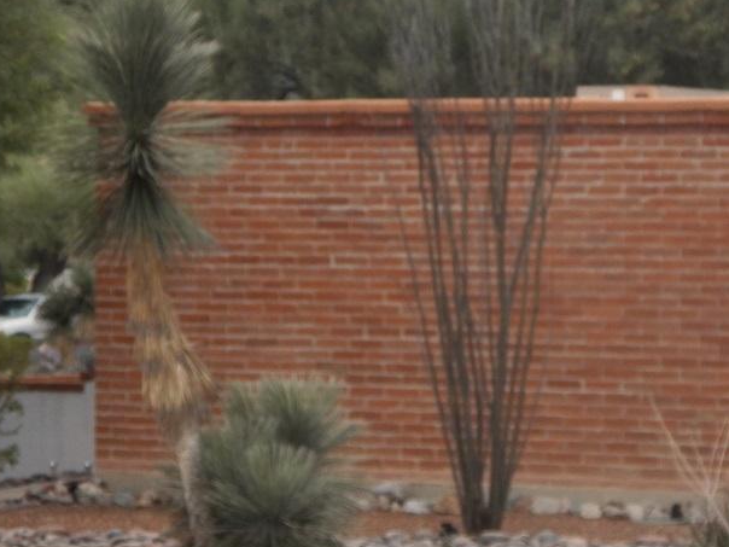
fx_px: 5686
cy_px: 197
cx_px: 573
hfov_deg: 7.3
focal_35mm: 270
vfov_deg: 5.5
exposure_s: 1/500
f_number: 4
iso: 160
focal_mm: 29.2
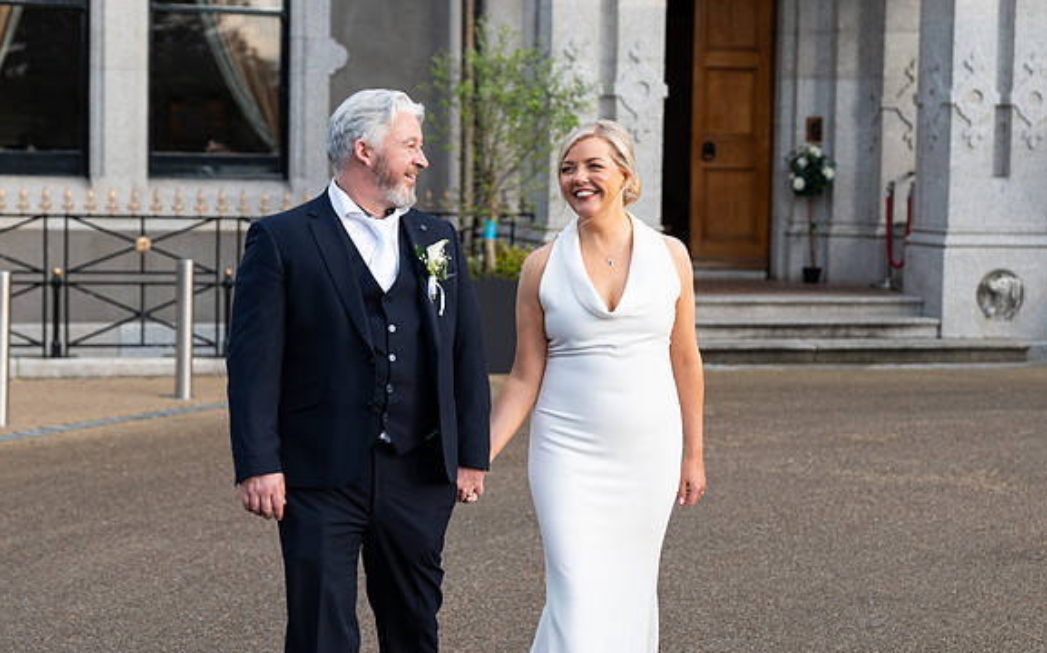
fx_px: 2310
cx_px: 524
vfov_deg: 16.1
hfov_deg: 25.5
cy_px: 349
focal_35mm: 81
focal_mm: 53
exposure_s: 1/200
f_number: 2.8
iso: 125
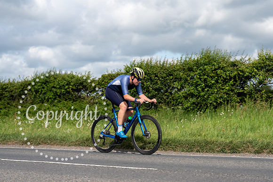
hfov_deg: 28.8
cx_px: 136
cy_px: 91
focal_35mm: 70
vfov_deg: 19.5
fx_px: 531
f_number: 3.5
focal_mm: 70
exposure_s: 1/1000
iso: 100
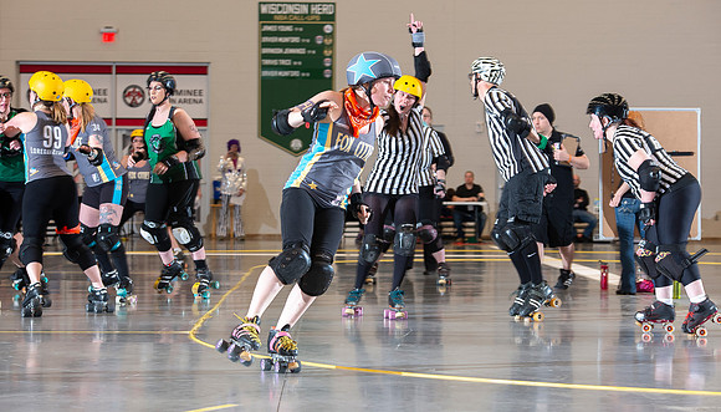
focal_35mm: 104
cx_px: 360
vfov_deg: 11.7
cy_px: 217
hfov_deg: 20.4
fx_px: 2003
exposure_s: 1/160
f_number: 5.6
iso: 640
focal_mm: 100
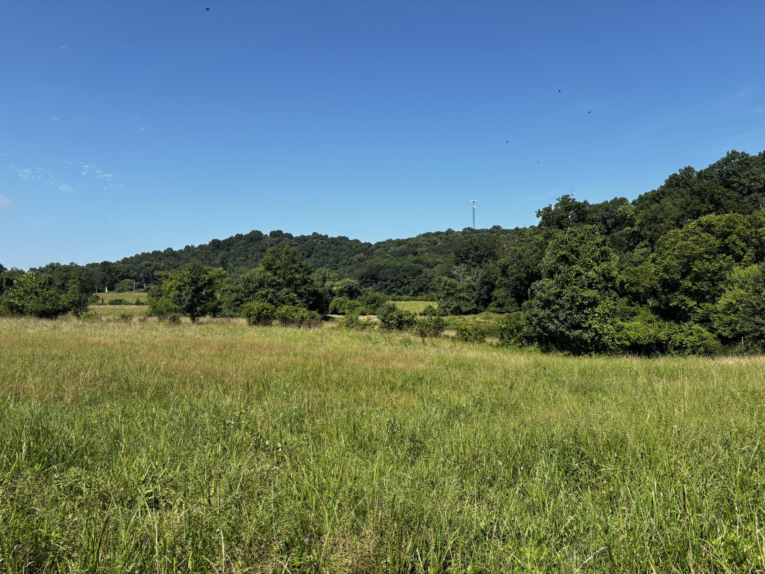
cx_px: 382
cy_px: 287
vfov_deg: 53.1
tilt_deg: +2.4
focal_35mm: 26
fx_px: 575
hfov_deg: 67.3
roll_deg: -1.0
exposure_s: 1/2639
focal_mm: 5.96
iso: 50
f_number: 1.6
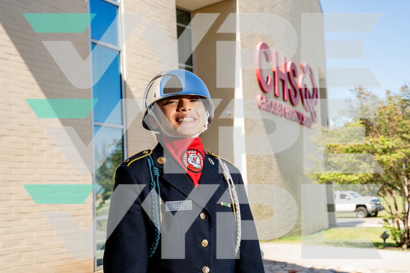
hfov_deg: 38.9
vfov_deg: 26.5
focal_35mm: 51
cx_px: 205
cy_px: 136
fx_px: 581
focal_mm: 51
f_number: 8
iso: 200
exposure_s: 1/125
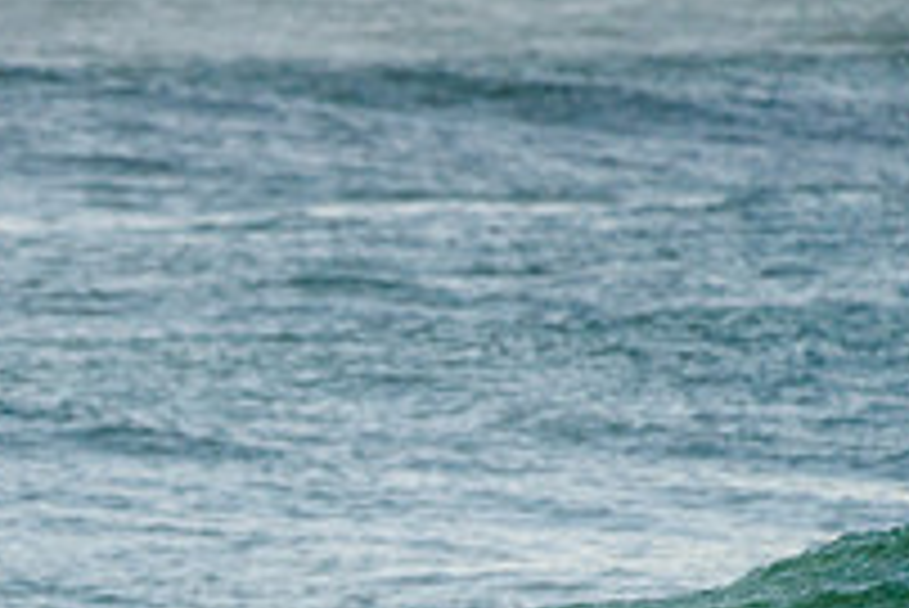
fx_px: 36233
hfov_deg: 1.4
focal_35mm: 1434
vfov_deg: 1.0
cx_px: -238
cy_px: 867
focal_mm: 500
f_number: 5.6
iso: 320
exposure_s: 1/1600
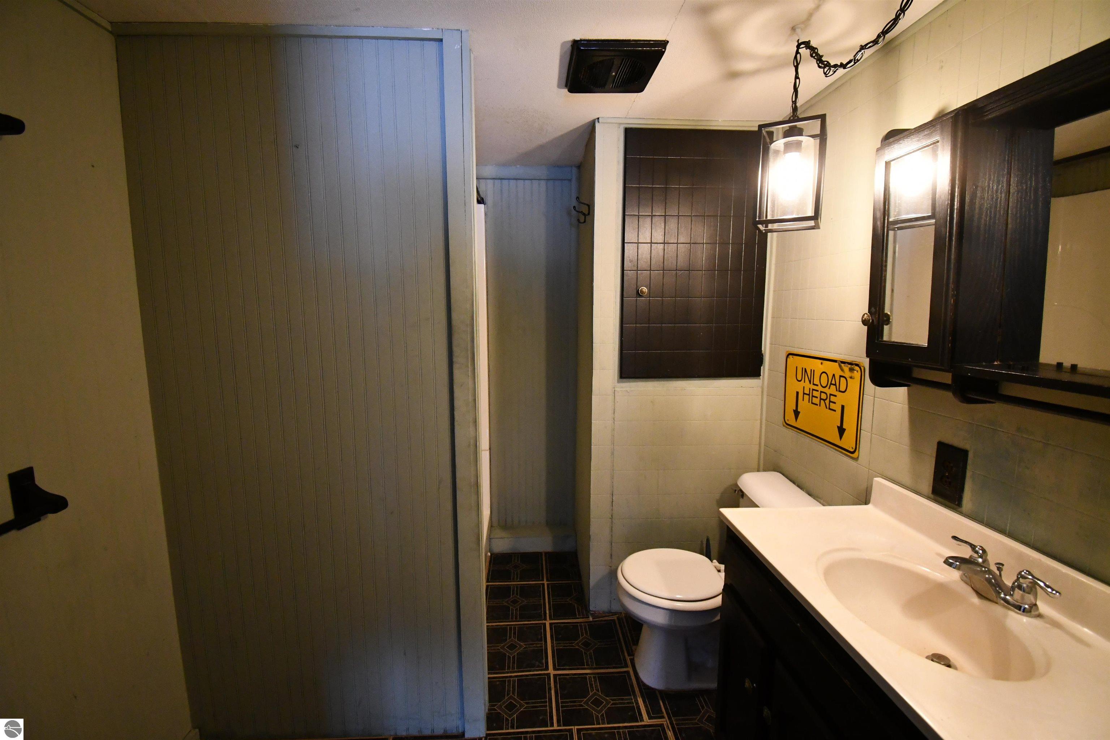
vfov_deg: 77.3
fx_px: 462
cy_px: 370
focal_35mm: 15
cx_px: 555
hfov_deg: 100.4
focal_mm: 10
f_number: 4.5
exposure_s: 1/100
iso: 3200
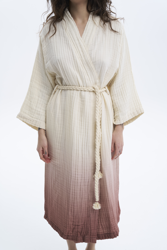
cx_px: 84
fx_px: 303
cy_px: 125
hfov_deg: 30.8
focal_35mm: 44
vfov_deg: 44.9
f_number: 8
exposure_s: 1/200
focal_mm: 43.6
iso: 250
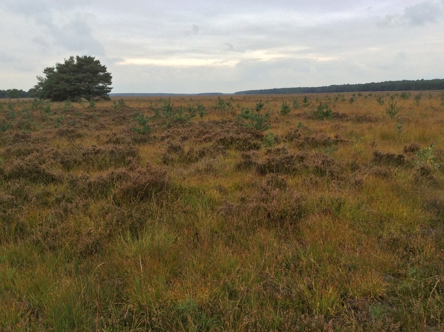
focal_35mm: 32
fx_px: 410
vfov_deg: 44.1
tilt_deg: -10.2
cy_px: 166
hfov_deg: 56.9
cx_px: 222
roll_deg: +1.8
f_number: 2.4
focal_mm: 3.3
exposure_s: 1/414
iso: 32
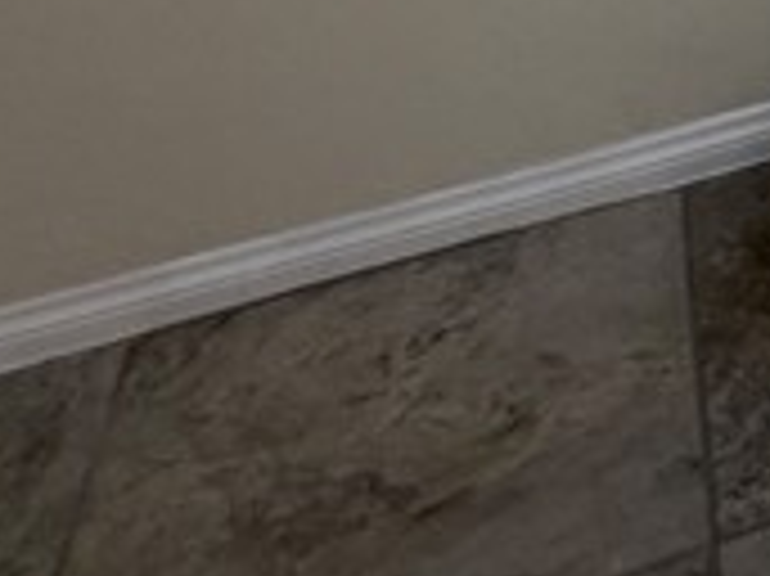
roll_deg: +1.5
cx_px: 1342
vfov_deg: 11.9
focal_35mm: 84
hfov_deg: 18.7
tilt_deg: -0.6
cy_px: -1008
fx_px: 1867
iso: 160
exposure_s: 1/120
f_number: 2.2
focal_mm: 2.22
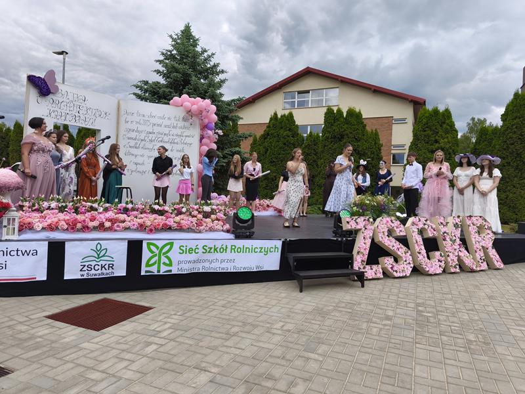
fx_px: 349
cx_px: 262
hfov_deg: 73.9
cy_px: 197
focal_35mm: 23
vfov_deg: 58.9
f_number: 1.7
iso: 80
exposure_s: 1/1339
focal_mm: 5.35
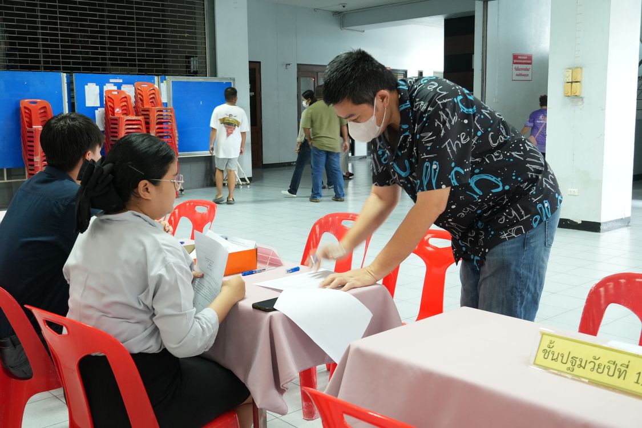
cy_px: 214
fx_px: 749
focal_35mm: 42
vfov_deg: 31.9
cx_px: 321
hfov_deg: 46.4
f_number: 5
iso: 1600
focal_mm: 28
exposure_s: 1/15
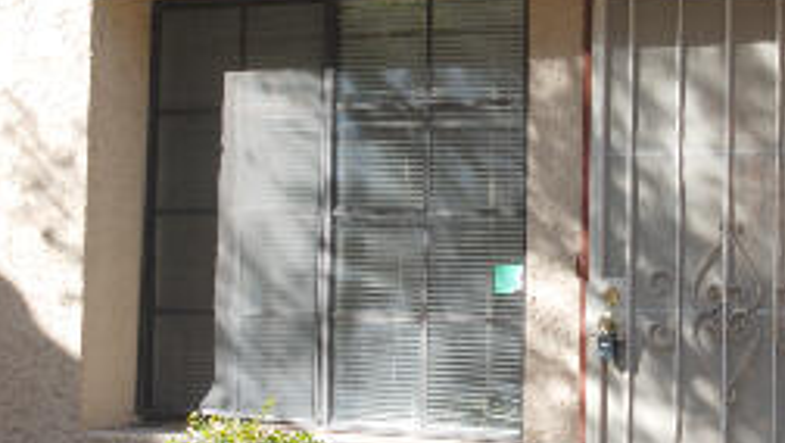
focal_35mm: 112
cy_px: 131
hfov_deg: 19.0
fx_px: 2332
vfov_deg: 10.8
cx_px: 606
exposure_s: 1/125
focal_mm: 28
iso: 100
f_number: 5.6
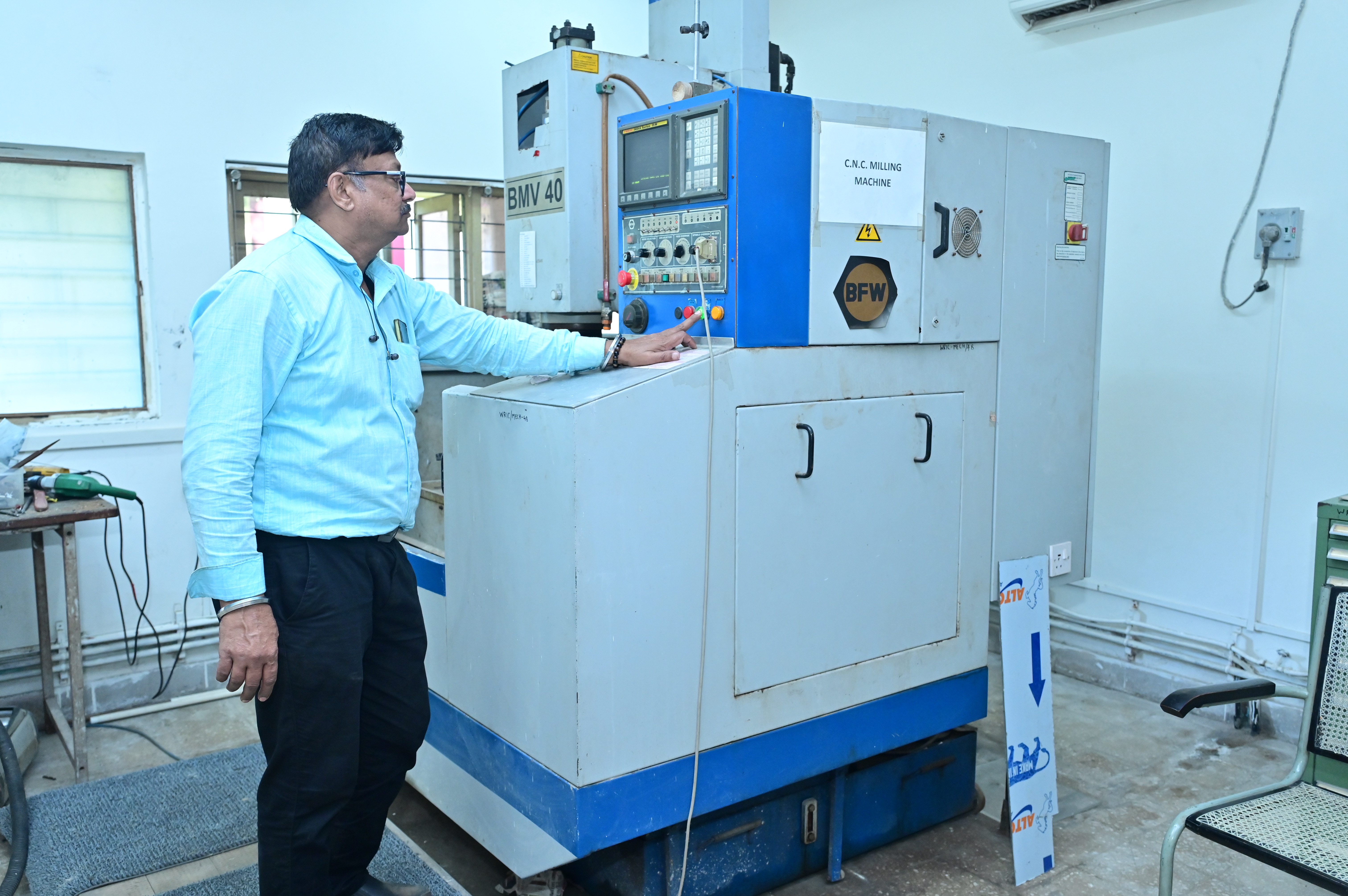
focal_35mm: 29
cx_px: 674
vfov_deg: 44.9
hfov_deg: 63.7
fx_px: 1085
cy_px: 448
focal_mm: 29
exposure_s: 1/250
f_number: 4
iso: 2500
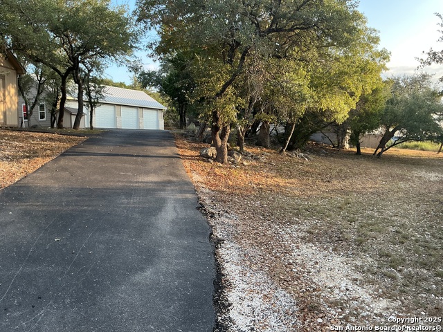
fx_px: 371
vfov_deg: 48.2
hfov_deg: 61.7
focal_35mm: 29
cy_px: 166
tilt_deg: -2.7
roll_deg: -0.7
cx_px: 222
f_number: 1.8
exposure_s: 1/165
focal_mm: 3
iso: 25
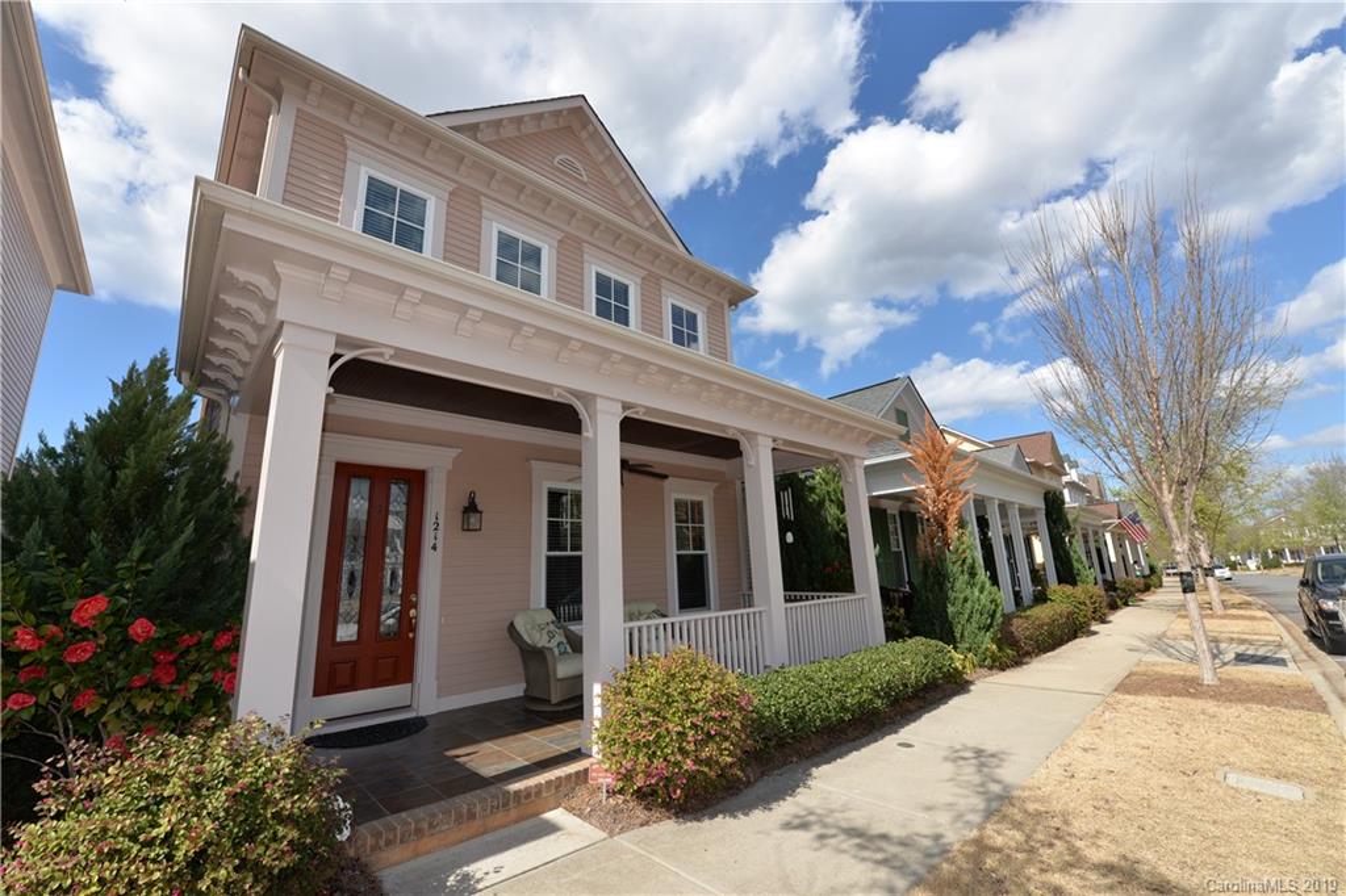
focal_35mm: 14
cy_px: 448
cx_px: 673
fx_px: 523
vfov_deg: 81.2
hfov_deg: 104.3
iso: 100
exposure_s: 1/200
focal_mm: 14
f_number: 9
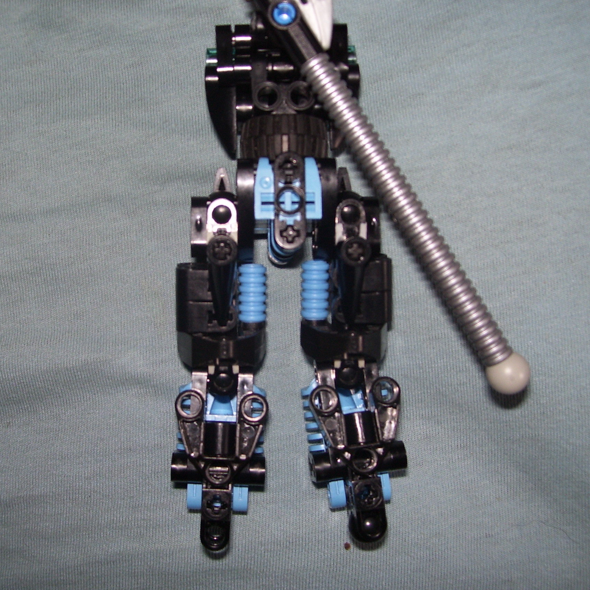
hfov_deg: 39.0
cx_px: 234
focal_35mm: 43
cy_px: 296
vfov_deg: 39.2
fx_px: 829
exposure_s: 1/60
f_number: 2.7
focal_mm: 6
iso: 80
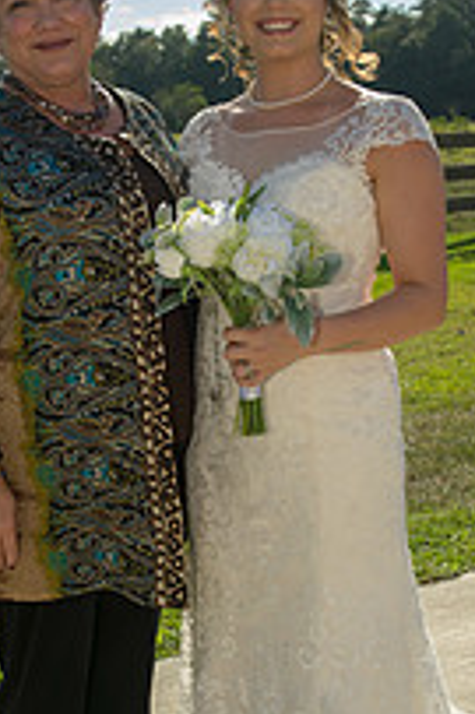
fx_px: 1408
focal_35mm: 71
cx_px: 259
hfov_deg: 19.2
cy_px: 390
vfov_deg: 28.5
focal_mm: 32
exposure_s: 1/500
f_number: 6.3
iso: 200
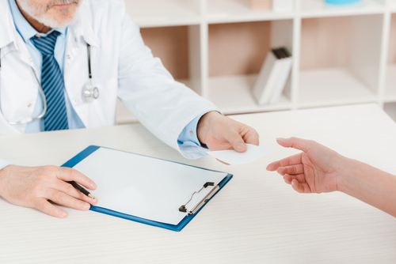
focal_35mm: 70
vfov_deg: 19.5
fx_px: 770
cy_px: 132
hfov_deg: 28.8
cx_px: 198
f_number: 4
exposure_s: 1/160
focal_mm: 70
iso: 125
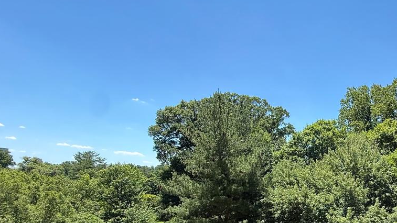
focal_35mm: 29
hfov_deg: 58.6
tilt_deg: +1.0
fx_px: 305
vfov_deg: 38.8
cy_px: 175
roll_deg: -1.4
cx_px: 341
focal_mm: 2.22
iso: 50
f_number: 2.2
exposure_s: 1/876
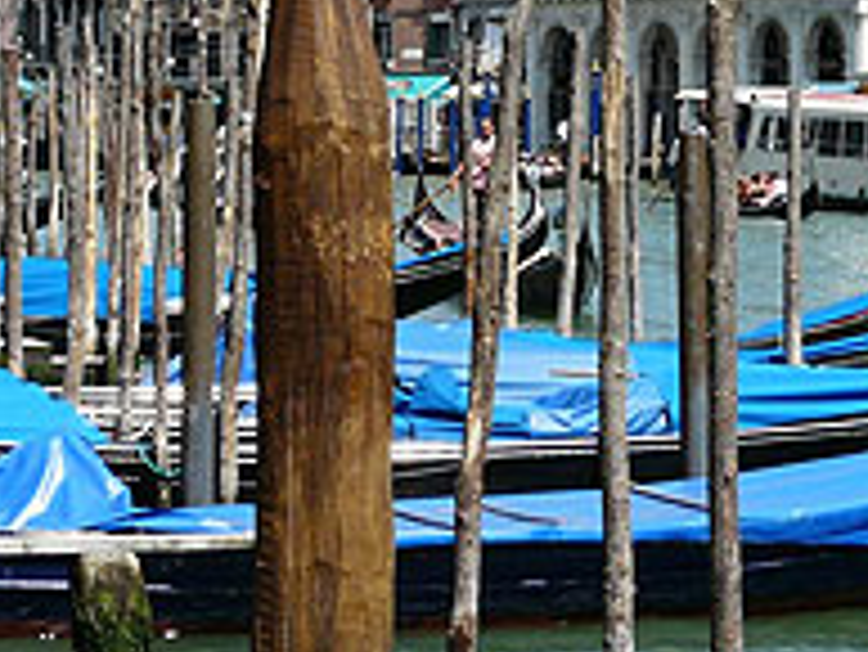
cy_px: 31
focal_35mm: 182
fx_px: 4567
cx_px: 463
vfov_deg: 8.1
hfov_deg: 10.9
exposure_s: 1/320
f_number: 5.6
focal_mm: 10
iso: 100
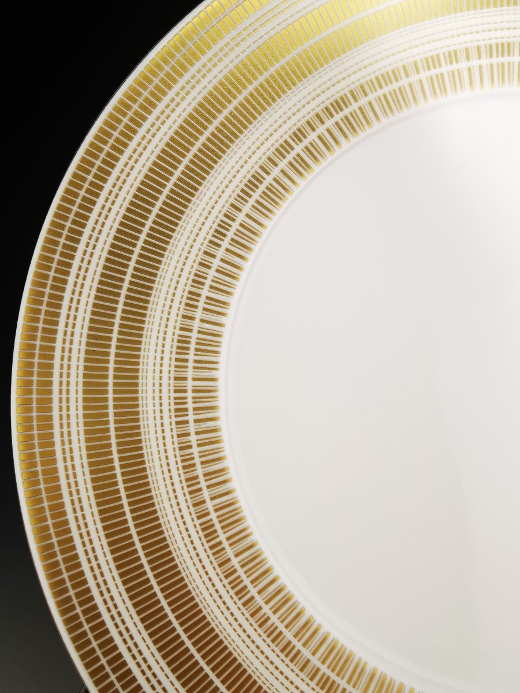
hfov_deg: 51.4
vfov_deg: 65.3
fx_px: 541
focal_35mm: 27
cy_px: 346
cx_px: 260
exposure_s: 1/100
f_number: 2.2
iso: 50
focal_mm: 2.26
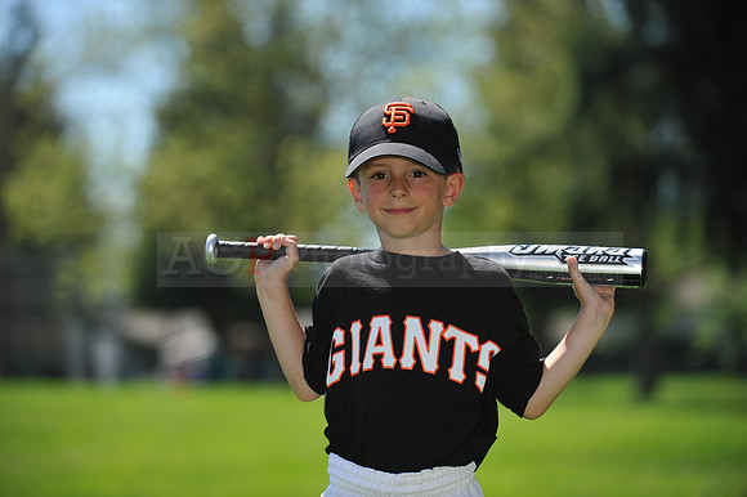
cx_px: 374
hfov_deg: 15.2
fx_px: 2800
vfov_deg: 10.1
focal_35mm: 135
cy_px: 248
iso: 200
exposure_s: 1/1600
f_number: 4
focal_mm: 135
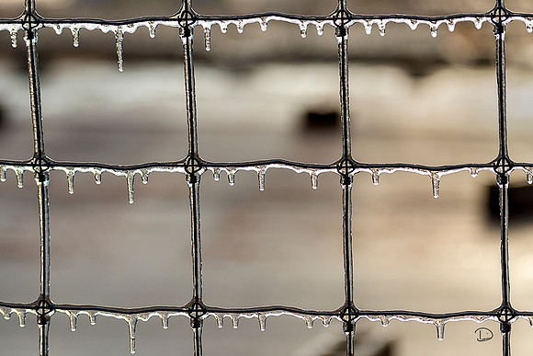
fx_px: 1659
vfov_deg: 12.2
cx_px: 266
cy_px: 178
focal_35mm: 112
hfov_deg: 18.3
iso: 250
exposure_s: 1/2500
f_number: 2.8
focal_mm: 112
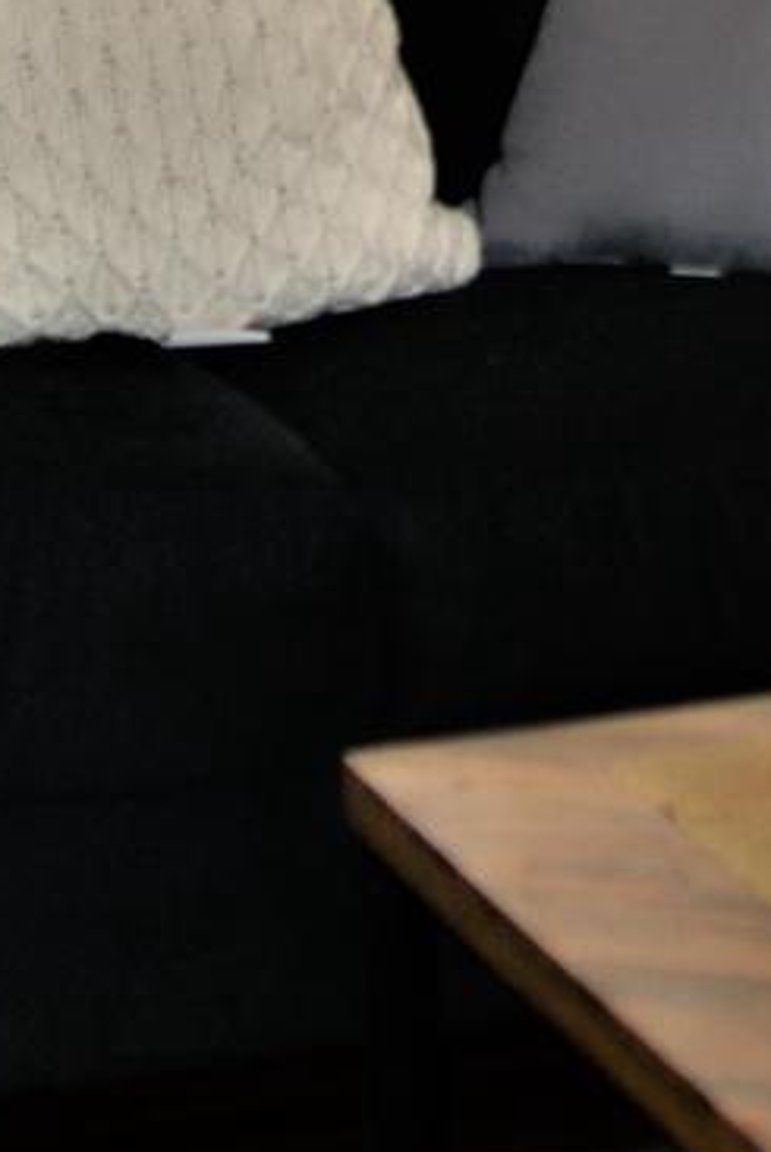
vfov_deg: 9.1
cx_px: 1275
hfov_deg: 6.2
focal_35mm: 220
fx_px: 7050
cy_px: -667
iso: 100
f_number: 2
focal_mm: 35
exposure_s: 1/80
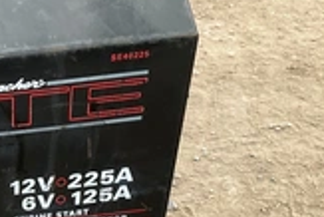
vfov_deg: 17.8
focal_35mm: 74
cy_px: 237
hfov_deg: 24.8
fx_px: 667
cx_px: -60
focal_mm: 3
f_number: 1.8
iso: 64
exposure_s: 1/81
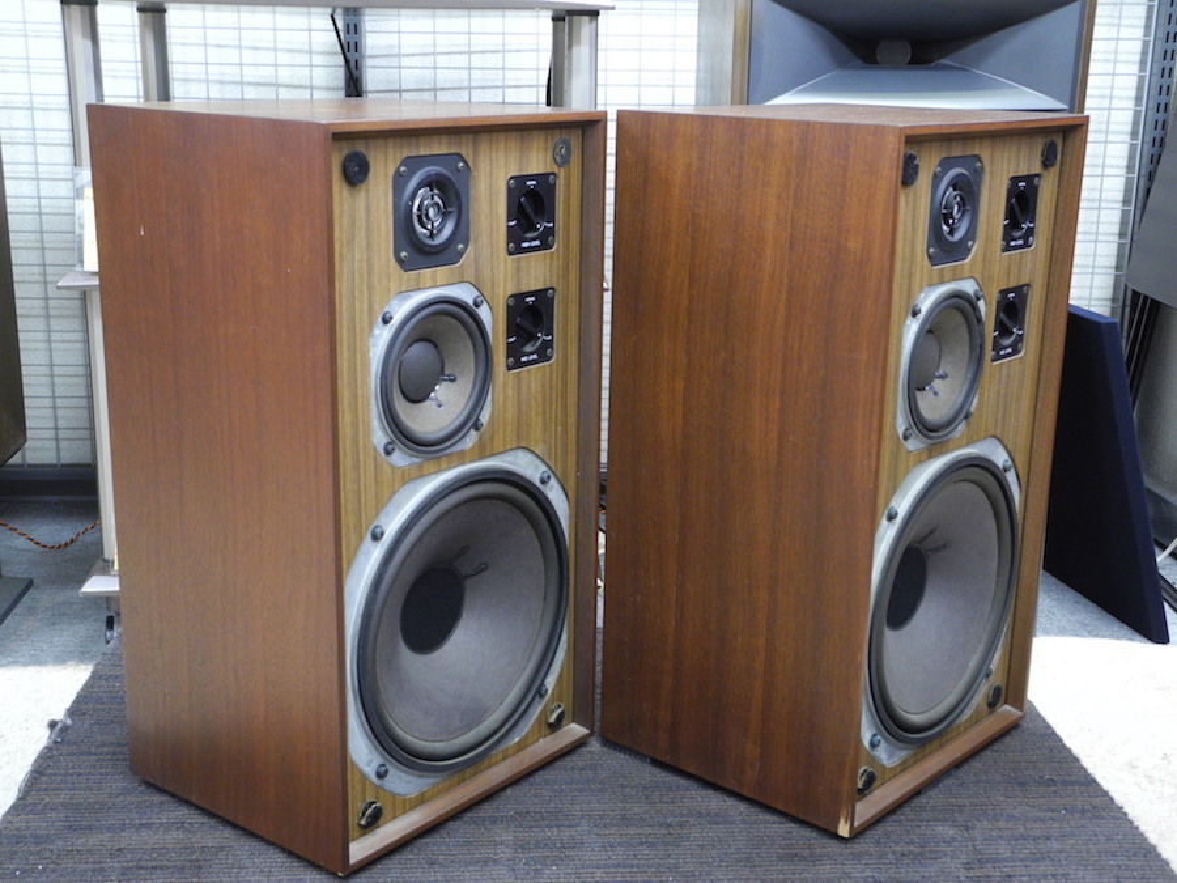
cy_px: 442
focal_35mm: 45
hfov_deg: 42.1
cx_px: 588
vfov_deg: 32.2
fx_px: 1530
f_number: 3.2
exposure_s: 1/8.9
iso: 400
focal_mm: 9.7
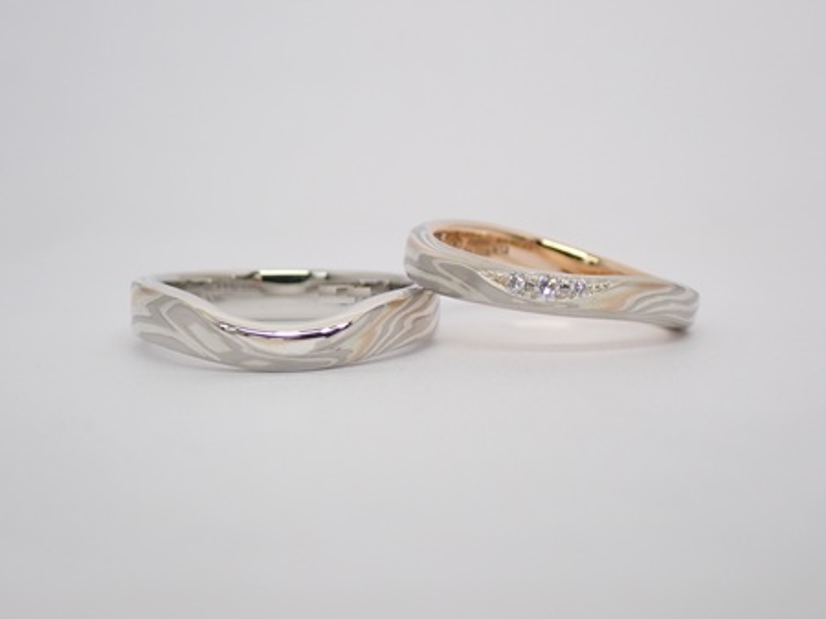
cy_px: 310
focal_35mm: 82
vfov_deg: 18.0
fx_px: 1956
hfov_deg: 23.8
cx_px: 413
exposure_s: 1/125
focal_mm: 14.62
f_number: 4.3
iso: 200
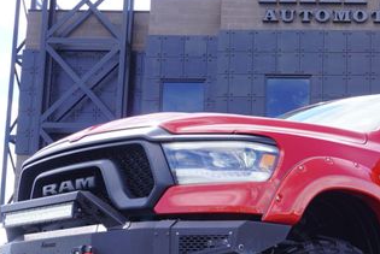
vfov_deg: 19.3
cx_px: 323
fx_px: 740
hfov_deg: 28.0
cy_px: 205
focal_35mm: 70
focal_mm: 23
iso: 100
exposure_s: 1/100
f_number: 7.1
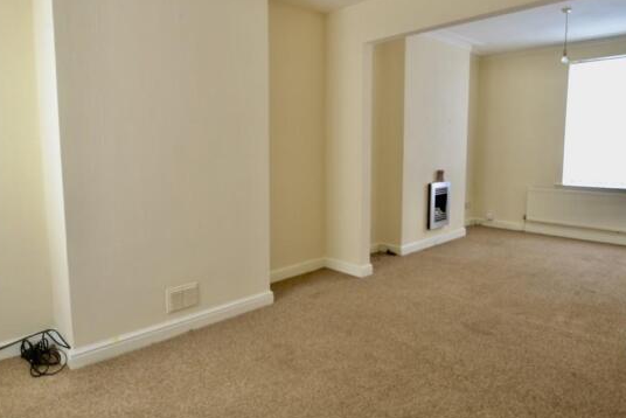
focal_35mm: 22
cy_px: 176
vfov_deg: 57.0
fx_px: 383
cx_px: 273
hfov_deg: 78.2
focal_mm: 12
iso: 100
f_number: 3.8
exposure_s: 1/3
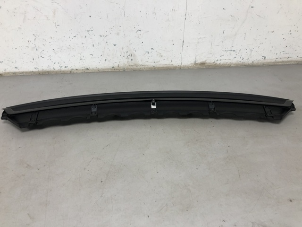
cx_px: 151
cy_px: 114
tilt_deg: -37.3
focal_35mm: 28
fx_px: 244
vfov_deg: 49.7
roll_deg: +0.4
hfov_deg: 63.4
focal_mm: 4
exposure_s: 1/33
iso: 32
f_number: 1.8
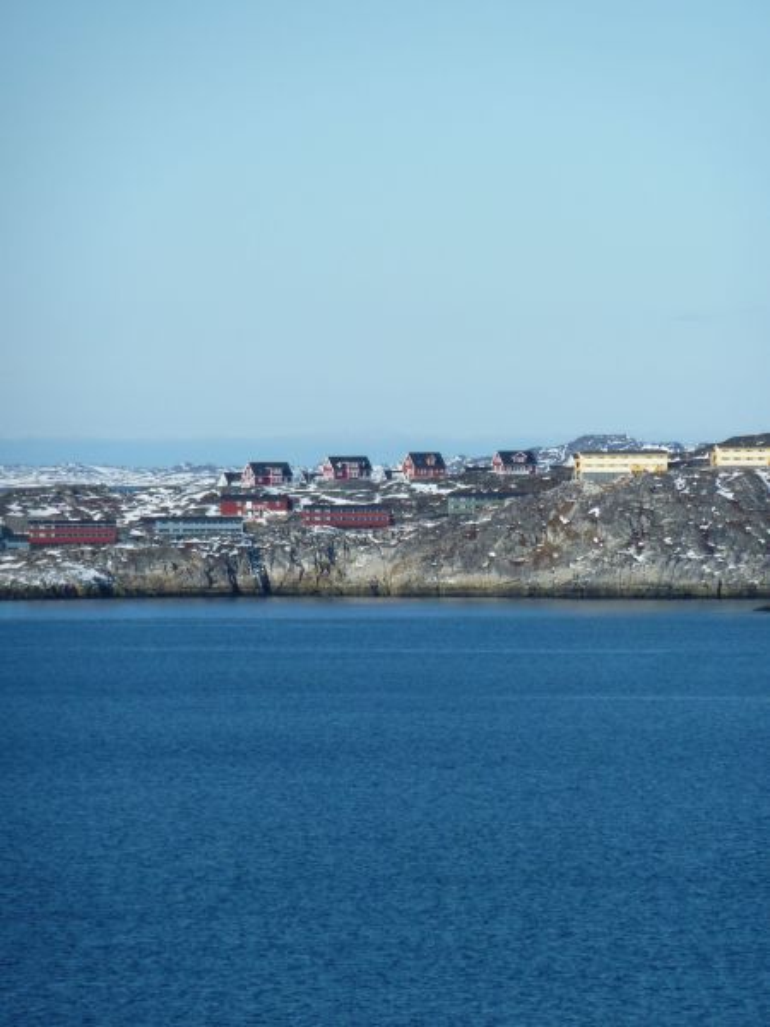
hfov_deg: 5.0
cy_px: 514
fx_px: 8898
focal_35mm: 300
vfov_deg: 6.6
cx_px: 385
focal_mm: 49.2
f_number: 5.6
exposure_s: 1/500
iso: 80
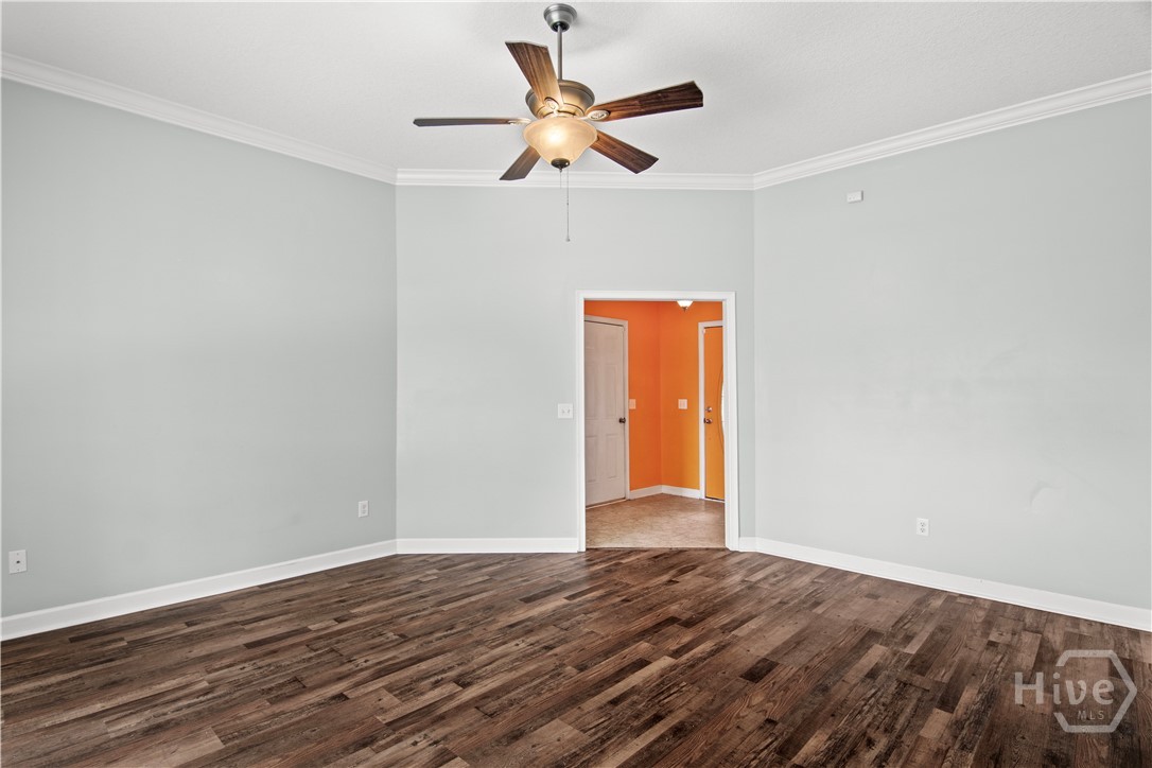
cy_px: 384
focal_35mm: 16
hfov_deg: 95.0
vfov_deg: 72.1
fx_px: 528
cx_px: 576
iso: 250
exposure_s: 1/1.67
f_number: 7.1
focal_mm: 11
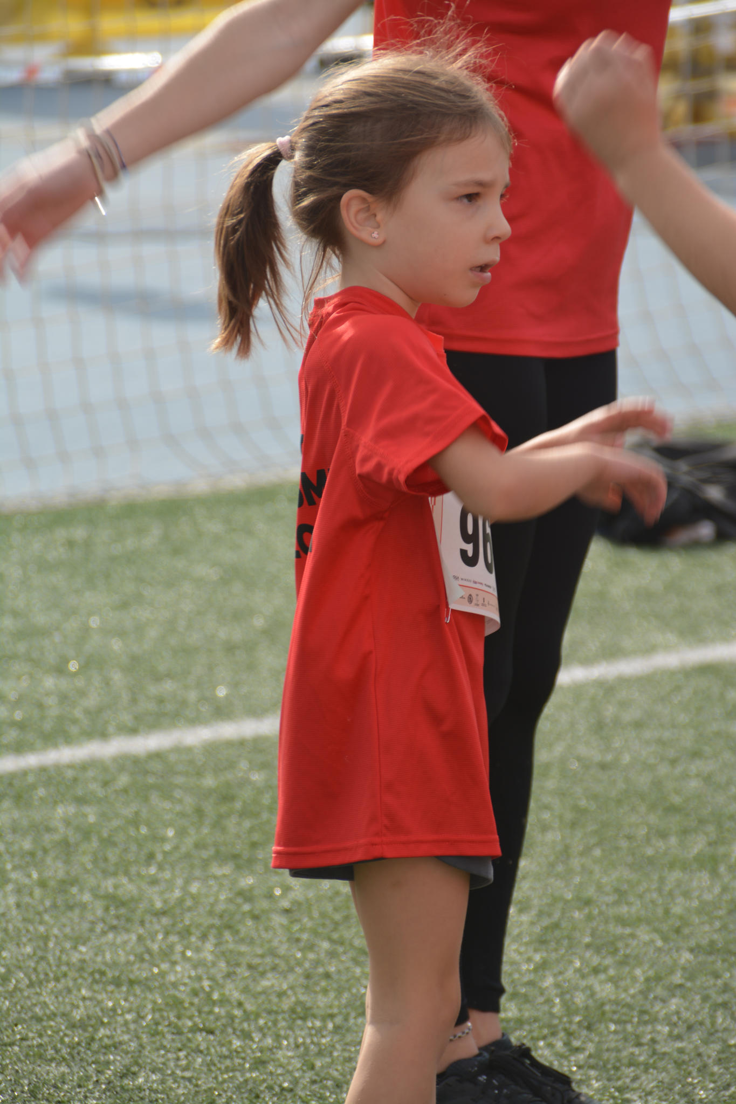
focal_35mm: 300
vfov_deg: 6.9
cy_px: 552
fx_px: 9201
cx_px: 368
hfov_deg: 4.6
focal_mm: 200
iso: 100
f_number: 7.1
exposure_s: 1/200
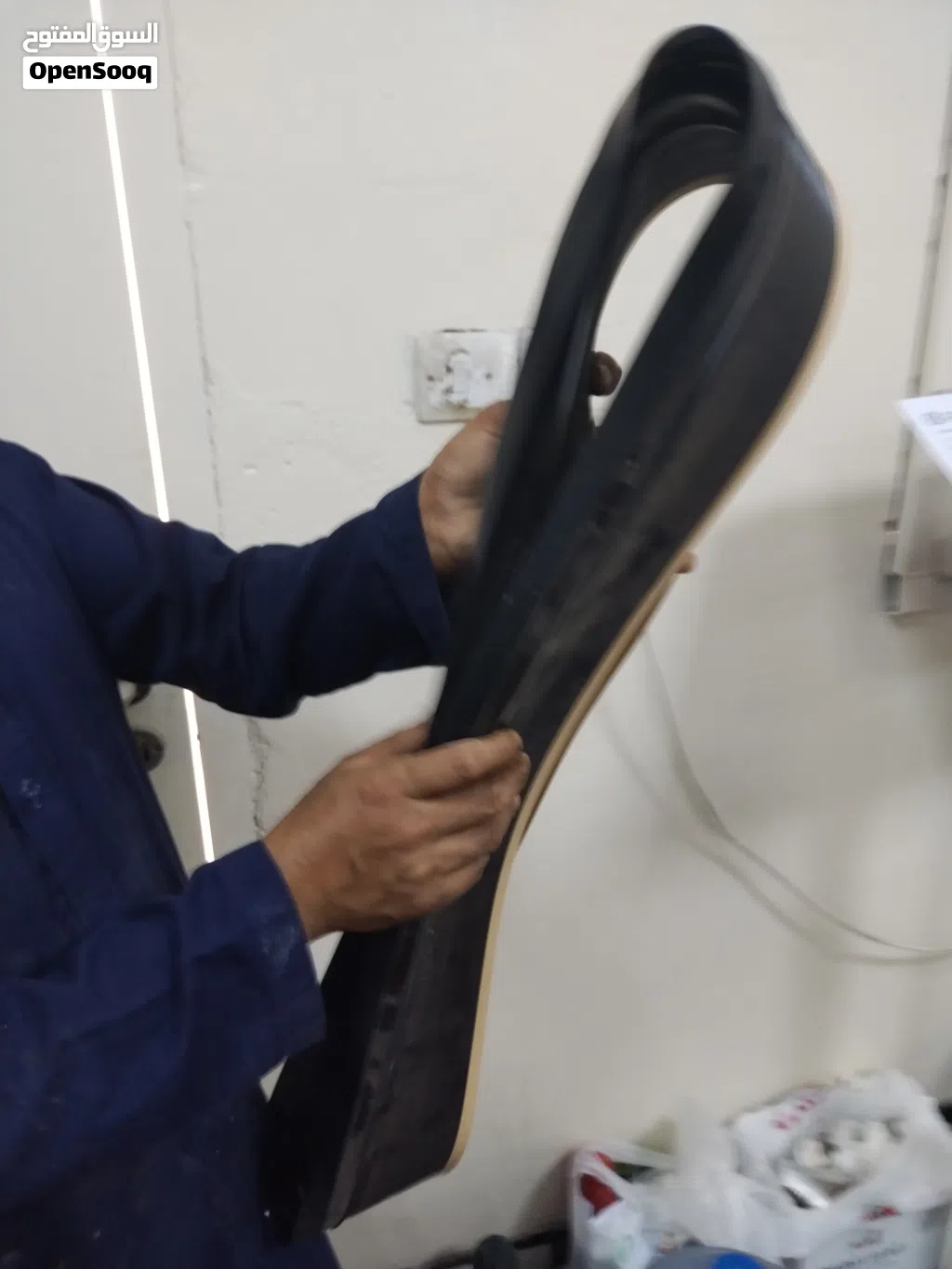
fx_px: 953
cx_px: 476
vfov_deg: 67.3
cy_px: 634
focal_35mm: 26
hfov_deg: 53.1
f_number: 1.8
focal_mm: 4.75
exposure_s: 1/25
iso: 578
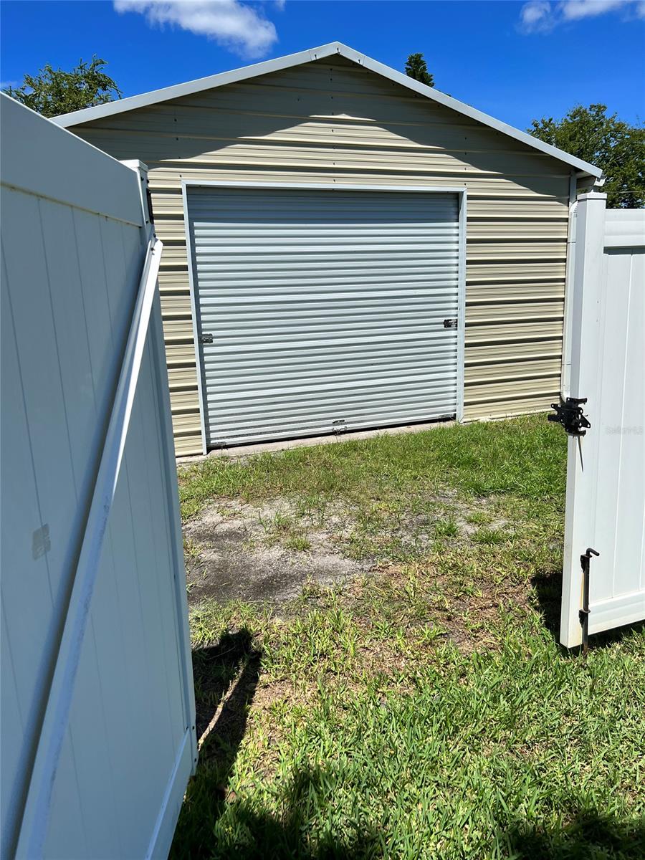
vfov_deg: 67.3
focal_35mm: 26
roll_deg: +3.7
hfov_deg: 53.1
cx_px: 322
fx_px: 646
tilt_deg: -9.2
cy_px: 430
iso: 50
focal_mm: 5.7
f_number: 1.5
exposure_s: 1/6211
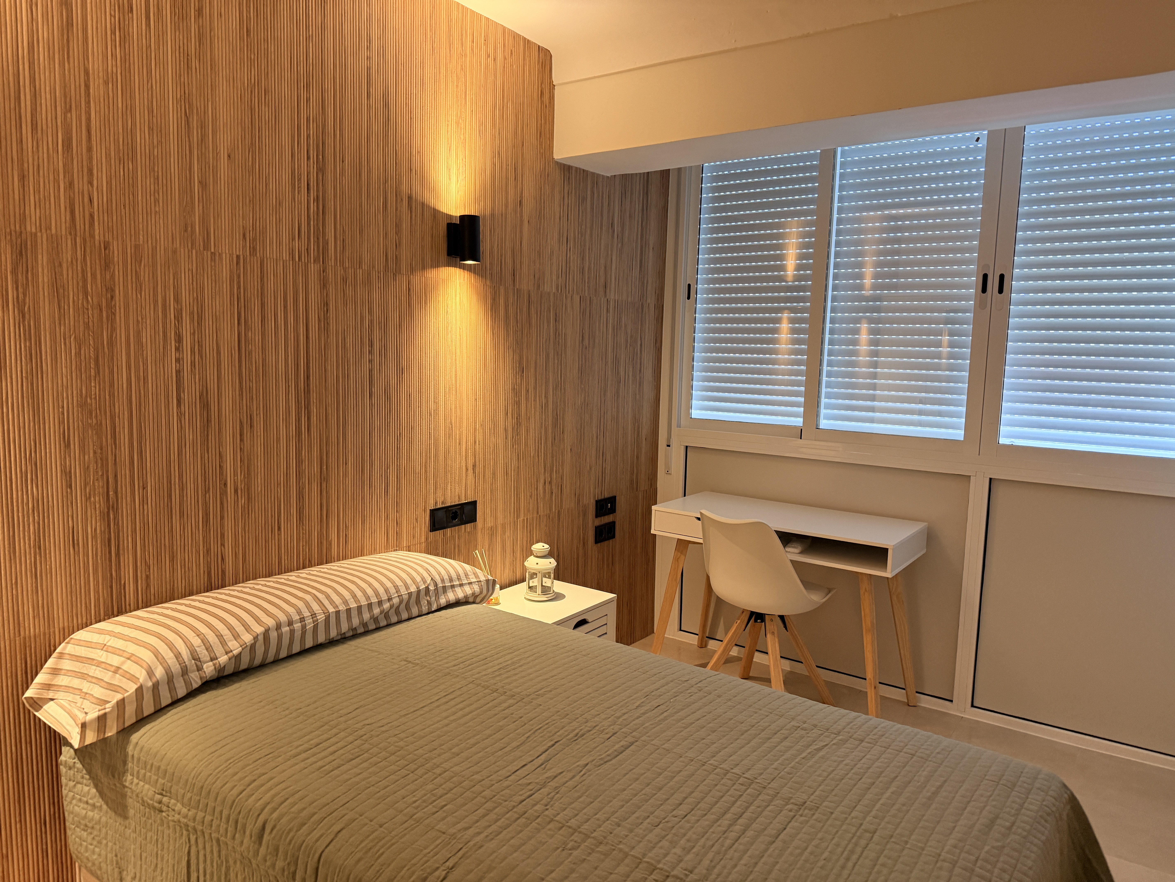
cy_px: 441
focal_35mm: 24
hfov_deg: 71.6
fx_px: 815
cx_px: 588
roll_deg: -1.2
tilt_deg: -5.8
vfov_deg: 56.8
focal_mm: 6.76
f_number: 1.78
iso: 250
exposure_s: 1/60
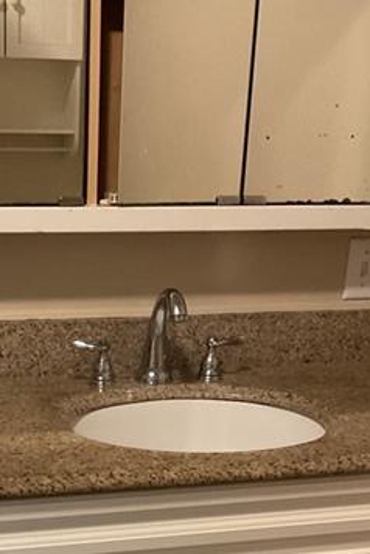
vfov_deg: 28.9
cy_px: 560
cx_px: 75
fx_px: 1000
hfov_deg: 20.7
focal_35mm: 65
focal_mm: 3
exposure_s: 1/33
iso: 200
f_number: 1.8
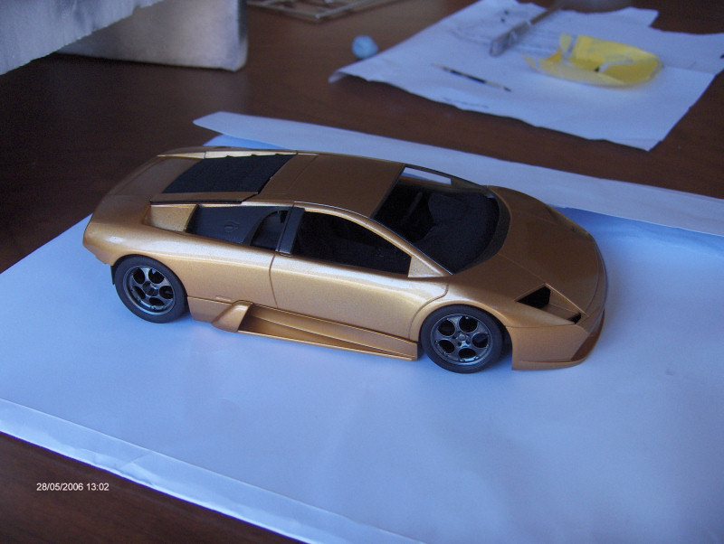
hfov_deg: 47.8
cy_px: 272
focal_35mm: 39
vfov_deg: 36.9
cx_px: 362
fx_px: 817
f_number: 2.8
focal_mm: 8
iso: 200
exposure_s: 1/98.1
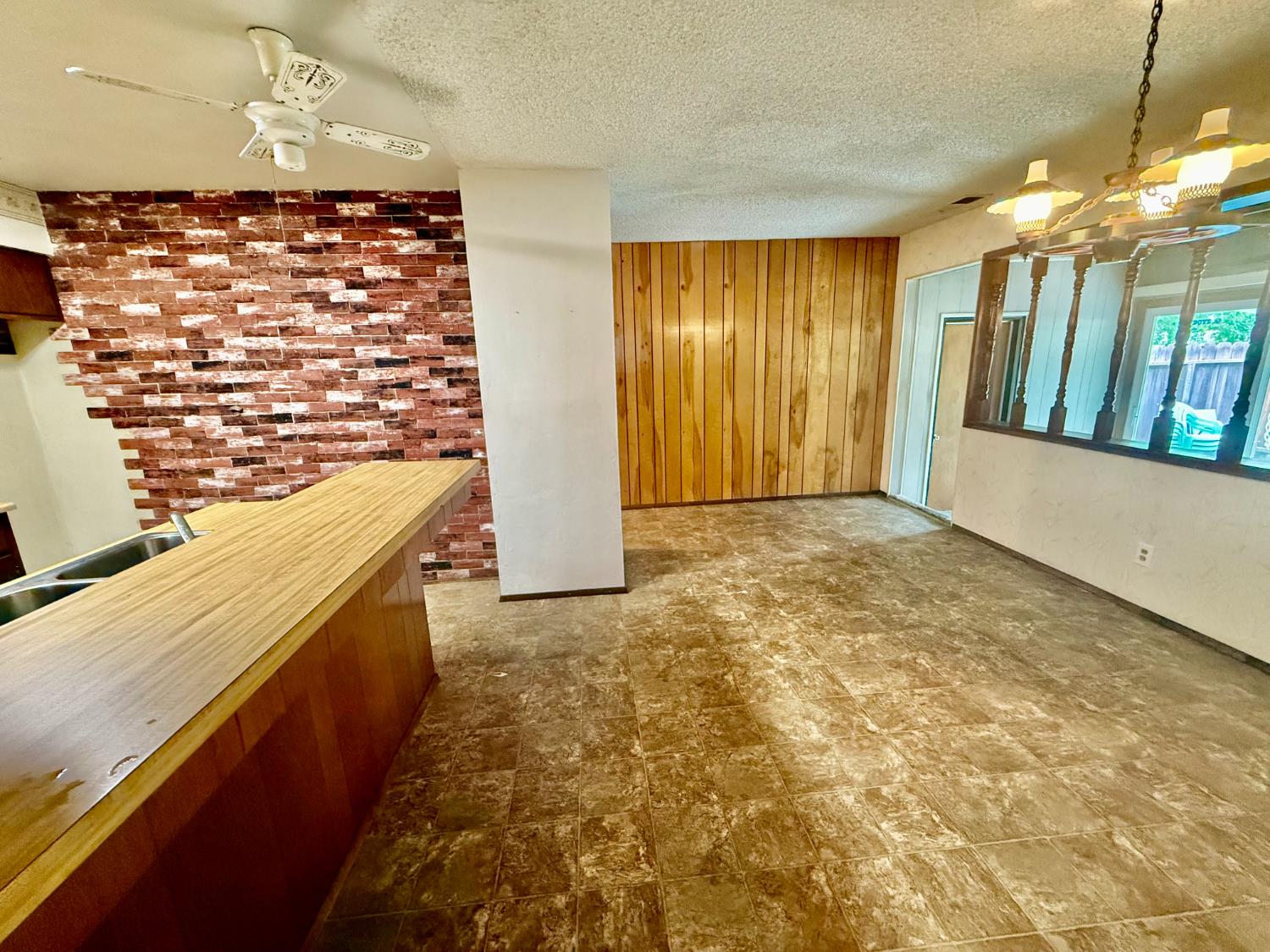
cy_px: 476
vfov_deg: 85.7
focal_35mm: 14
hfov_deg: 102.1
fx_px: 514
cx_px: 635
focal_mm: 2.22
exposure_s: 1/60
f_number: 2.2
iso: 640
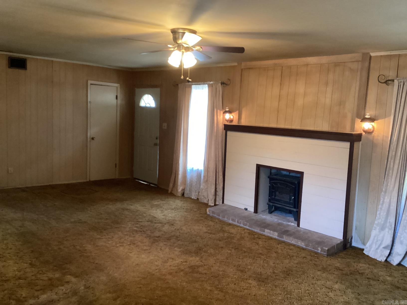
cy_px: 152
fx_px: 364
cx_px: 204
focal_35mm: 31
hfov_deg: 58.4
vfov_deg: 45.4
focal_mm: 3.3
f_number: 2.4
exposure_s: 1/25
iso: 640
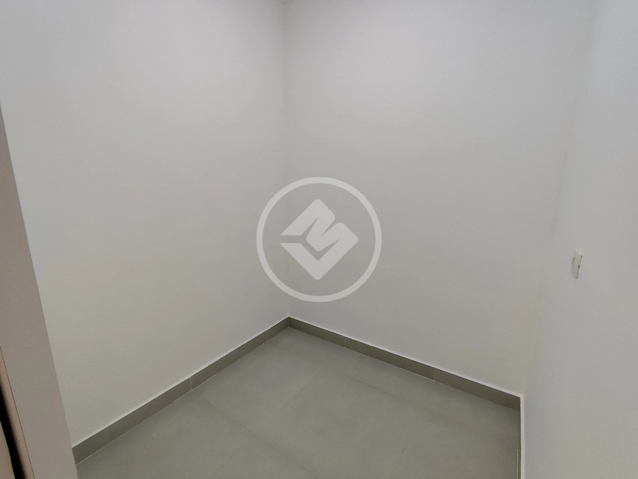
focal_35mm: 16
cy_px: 240
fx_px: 295
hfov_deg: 94.5
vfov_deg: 78.2
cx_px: 319
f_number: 2.2
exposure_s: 1/60
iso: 125
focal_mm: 1.65
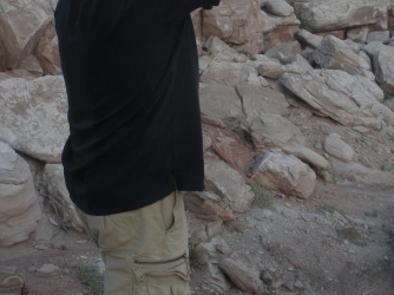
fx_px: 785
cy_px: 58
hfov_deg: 28.2
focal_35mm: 69
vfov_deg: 21.0
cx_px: 221
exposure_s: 1/116
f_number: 3.5
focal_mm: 6.3
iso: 64
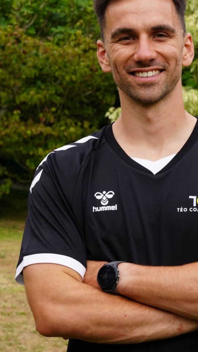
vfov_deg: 14.8
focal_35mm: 145
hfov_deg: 8.3
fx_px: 1355
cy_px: 140
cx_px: 162
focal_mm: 83
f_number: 13
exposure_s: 1/320
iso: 1000
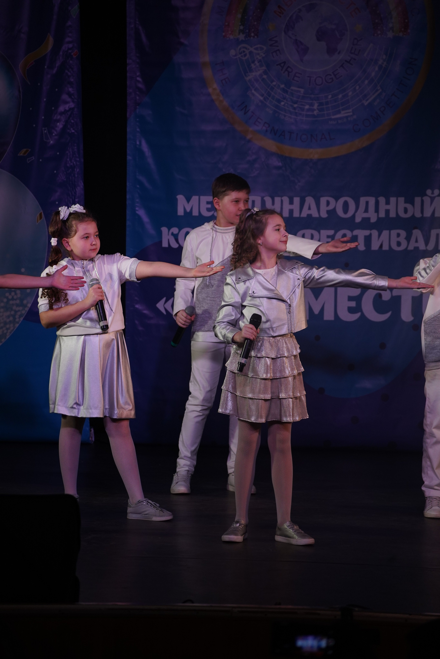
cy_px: 330
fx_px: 3098
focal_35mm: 169
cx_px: 220
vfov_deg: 12.2
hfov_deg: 8.1
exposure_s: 1/400
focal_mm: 169
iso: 1600
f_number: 5.6
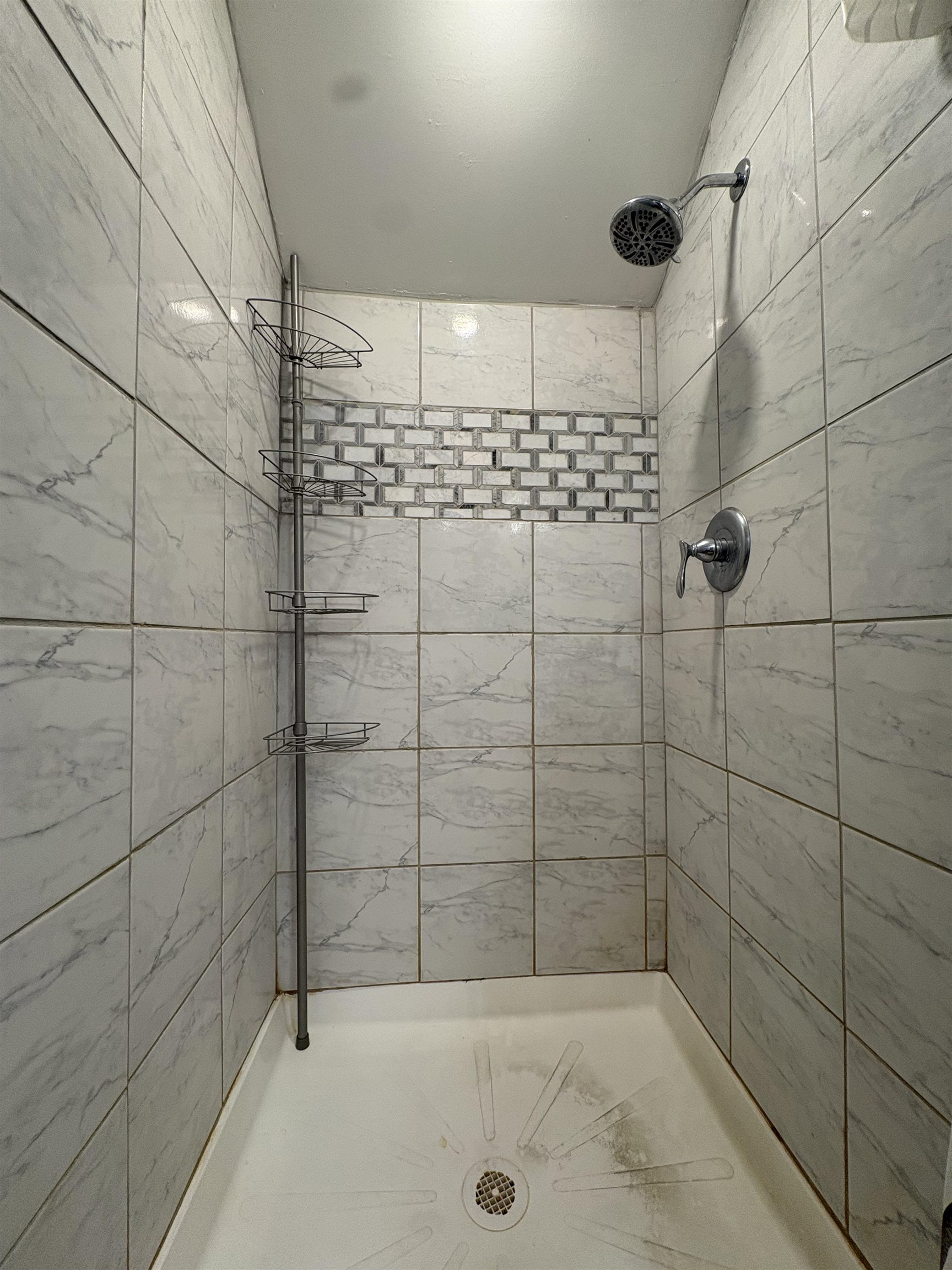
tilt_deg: +2.7
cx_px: 476
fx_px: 513
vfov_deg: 102.1
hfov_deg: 85.7
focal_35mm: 14
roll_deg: +0.8
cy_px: 635
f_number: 2.2
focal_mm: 2.22
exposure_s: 1/60
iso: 125
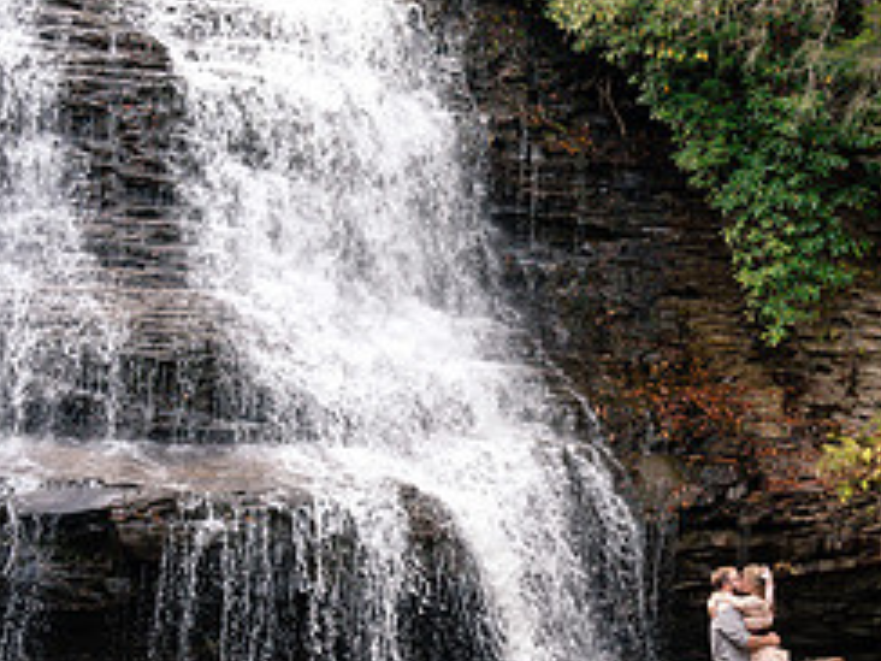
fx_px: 2265
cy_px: 363
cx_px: 744
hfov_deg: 21.6
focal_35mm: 89
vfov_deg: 16.6
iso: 2000
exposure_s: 1/125
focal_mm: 39
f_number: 8
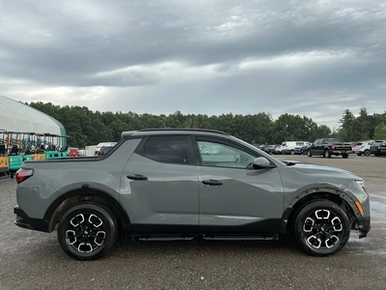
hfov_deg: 63.4
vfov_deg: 49.7
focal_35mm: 28
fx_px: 312
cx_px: 193
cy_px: 145
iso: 25
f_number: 1.8
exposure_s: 1/446
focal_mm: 3
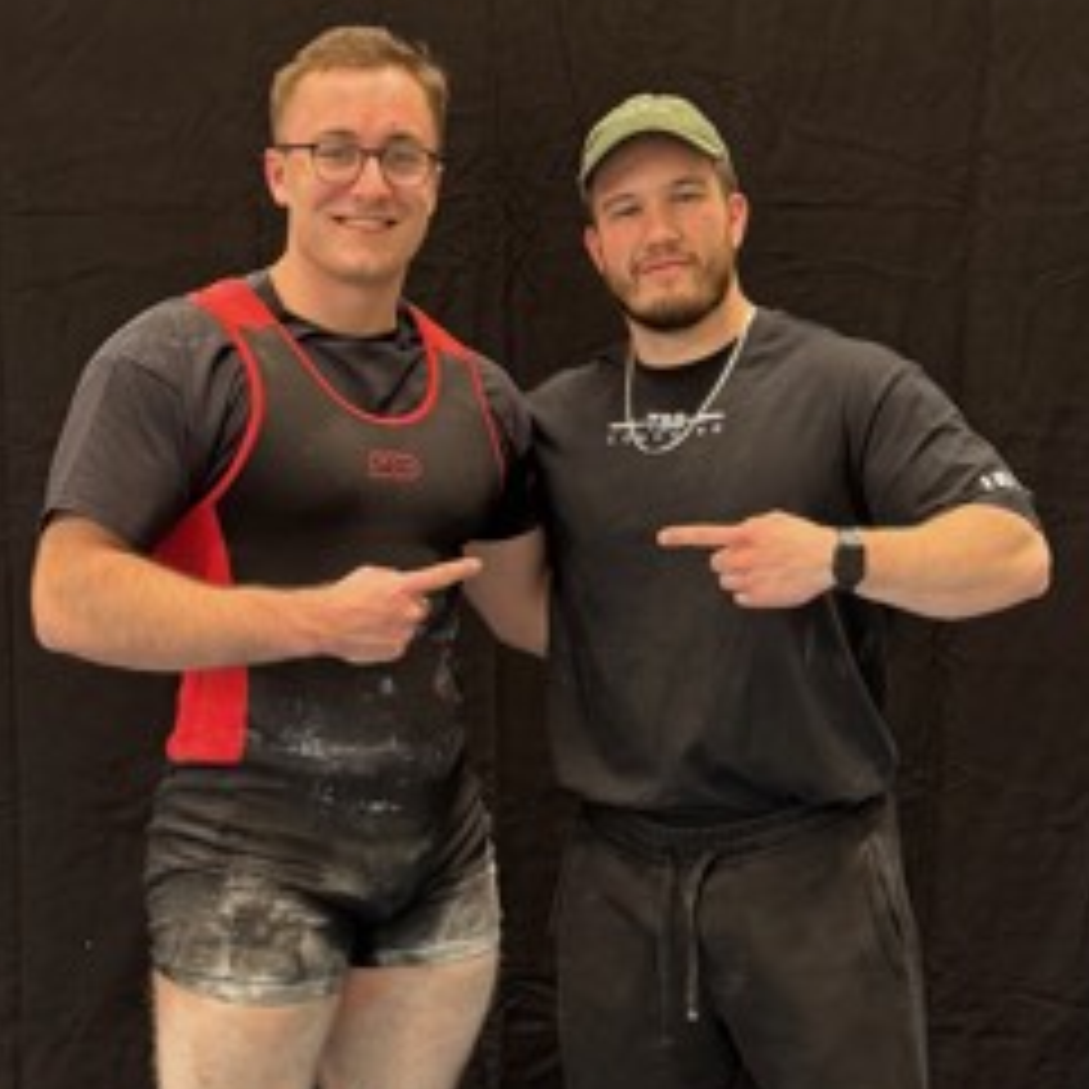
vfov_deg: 30.5
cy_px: 648
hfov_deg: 30.6
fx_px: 1993
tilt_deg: -8.5
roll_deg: +0.7
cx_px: 536
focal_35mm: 56
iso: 200
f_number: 1.78
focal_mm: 6.76
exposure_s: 1/50
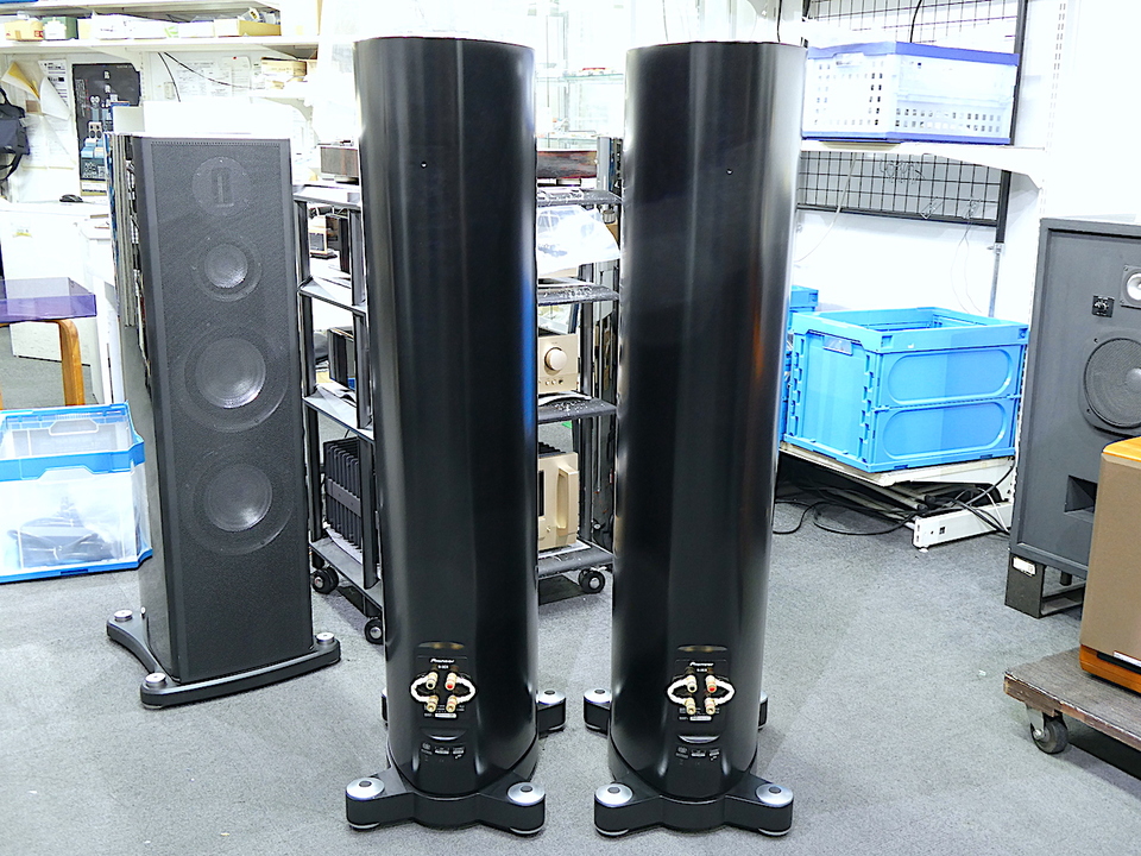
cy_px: 428
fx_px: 1154
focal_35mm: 35
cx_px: 570
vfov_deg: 40.7
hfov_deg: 52.6
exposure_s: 1/2.5
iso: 200
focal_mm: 6.3
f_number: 3.7
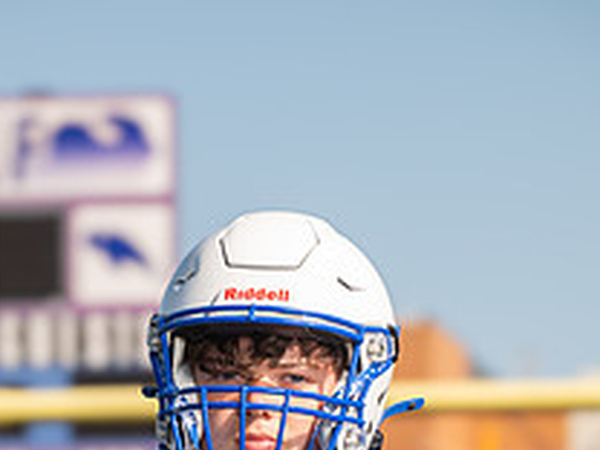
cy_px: 629
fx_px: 7228
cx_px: 248
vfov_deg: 3.6
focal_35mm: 417
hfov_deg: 4.8
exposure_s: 1/250
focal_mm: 200
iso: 100
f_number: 9
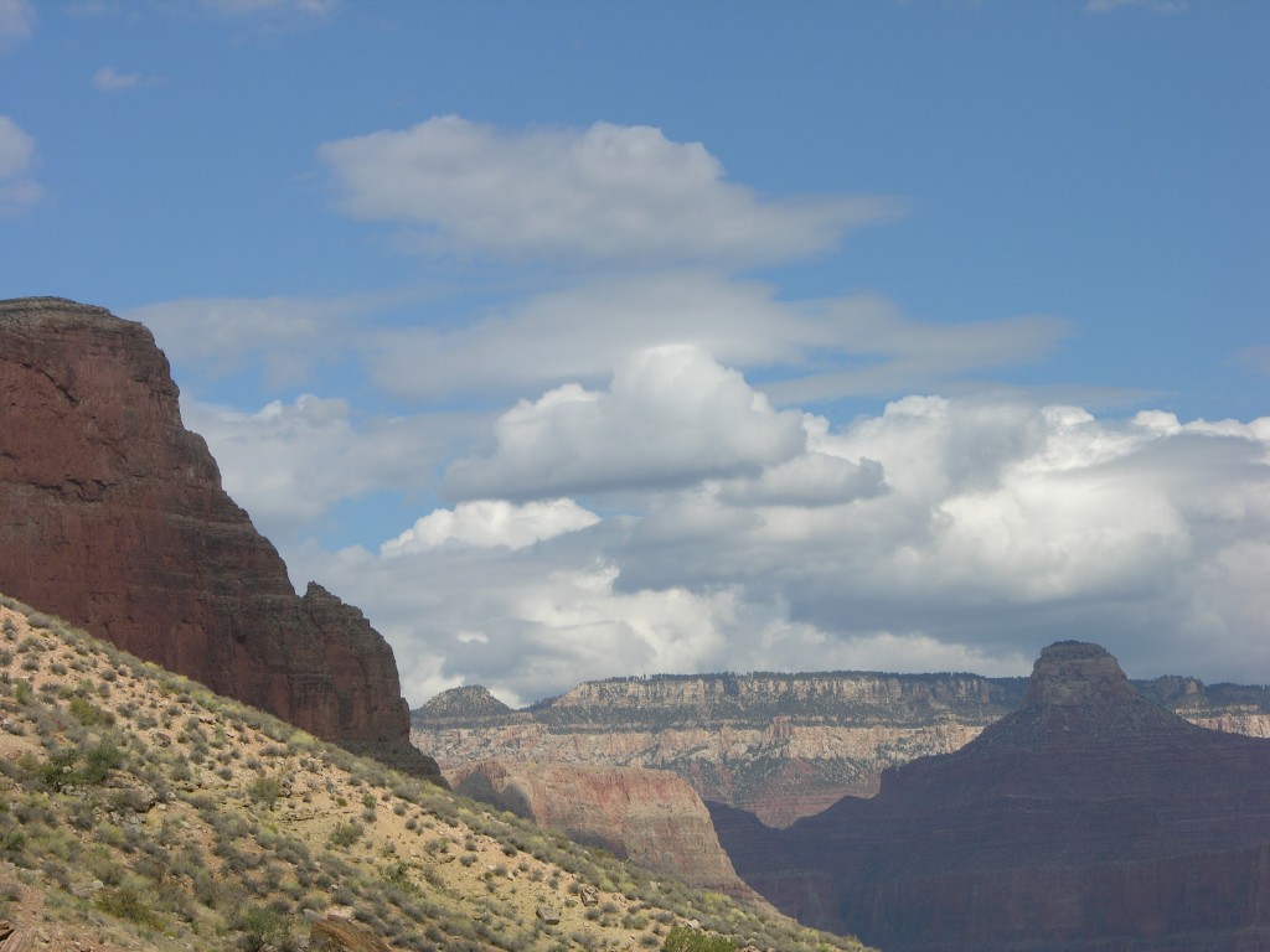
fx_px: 4403
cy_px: 476
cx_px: 635
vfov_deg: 12.3
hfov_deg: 16.4
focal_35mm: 120
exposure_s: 1/424
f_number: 5.9
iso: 50
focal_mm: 29.5
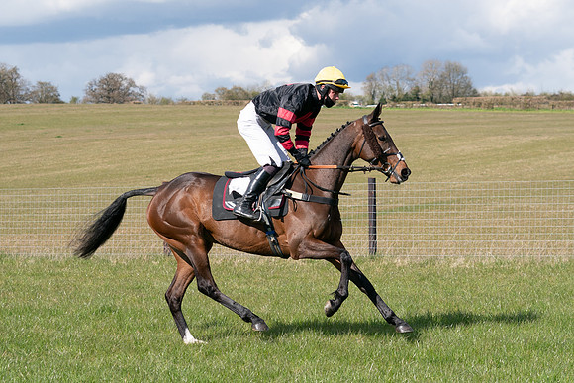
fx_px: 1674
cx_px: 287
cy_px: 192
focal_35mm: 105
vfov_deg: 13.0
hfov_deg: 19.5
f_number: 5
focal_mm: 70
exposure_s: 1/2000
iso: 400
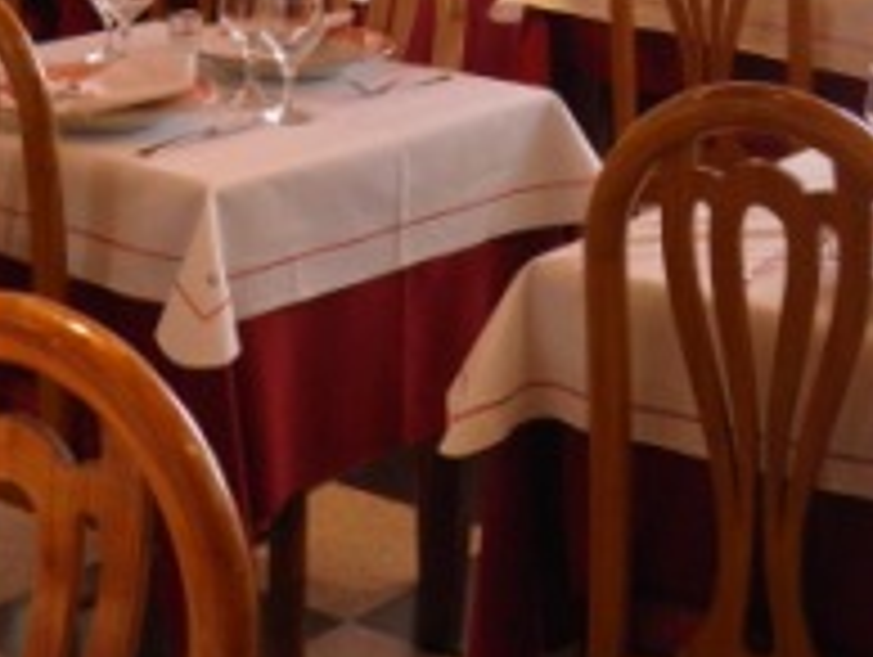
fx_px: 2273
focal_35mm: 90
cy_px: -81
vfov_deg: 15.9
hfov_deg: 21.4
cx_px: 158
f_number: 3.2
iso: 200
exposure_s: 1/40
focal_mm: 7.1
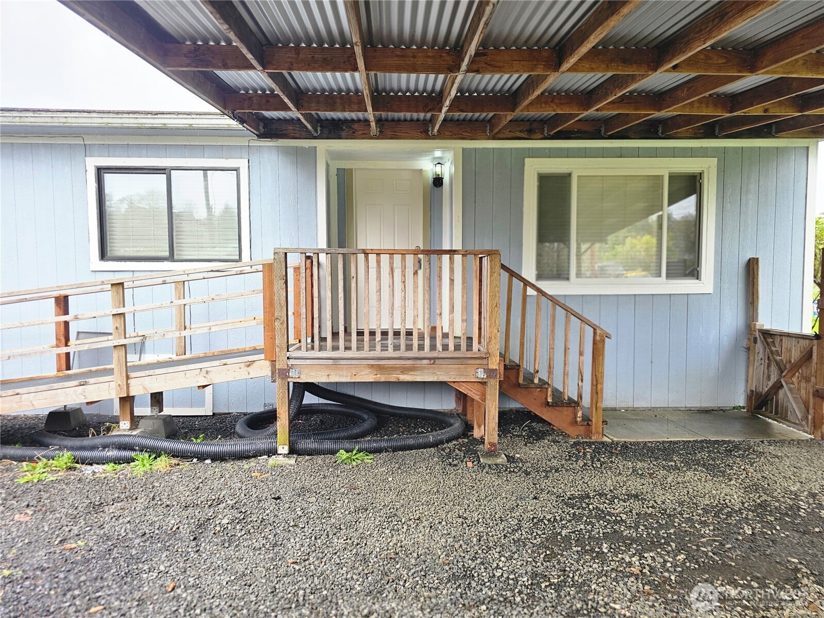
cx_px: 412
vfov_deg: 58.9
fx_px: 547
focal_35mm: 23
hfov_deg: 73.9
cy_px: 309
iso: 50
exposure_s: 1/207
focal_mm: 6.3
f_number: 1.7
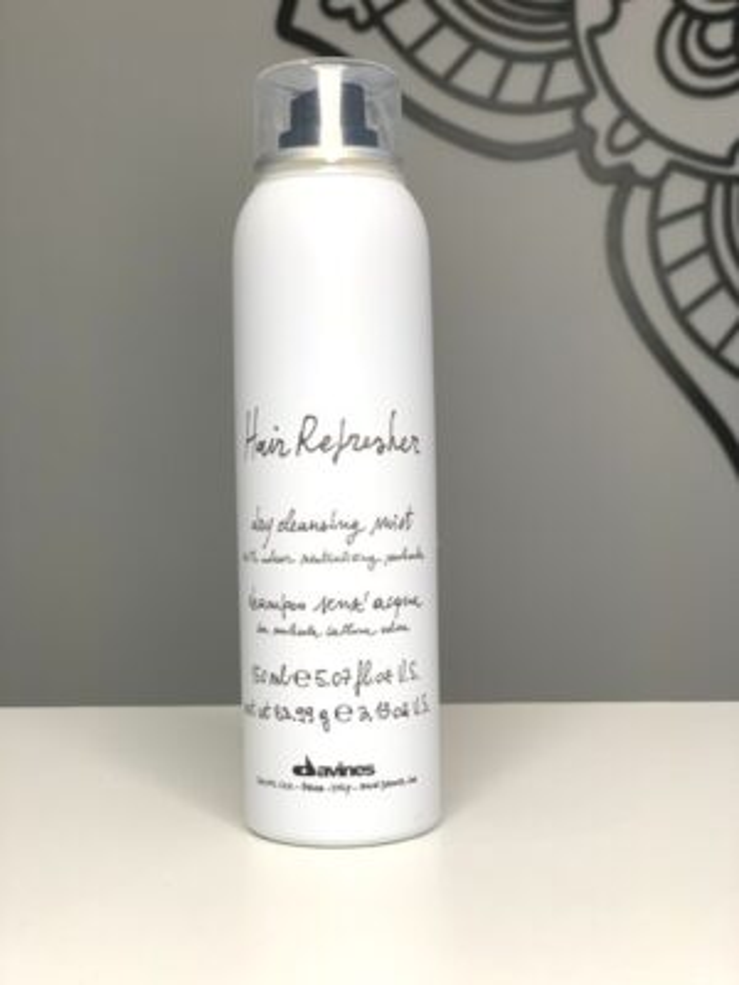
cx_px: 370
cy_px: 492
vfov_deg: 36.8
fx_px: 1480
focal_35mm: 52
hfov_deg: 28.0
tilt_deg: -1.5
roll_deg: +1.4
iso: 32
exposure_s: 1/98
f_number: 2.4
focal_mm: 6
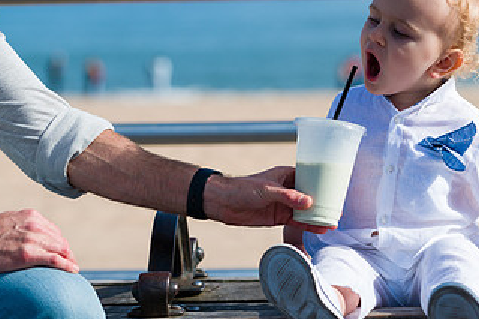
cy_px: 69
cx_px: 352
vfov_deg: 7.4
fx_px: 2460
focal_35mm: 185
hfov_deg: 11.1
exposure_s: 1/2500
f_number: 4
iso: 200
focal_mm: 102
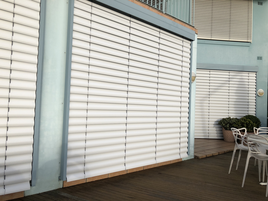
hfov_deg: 63.4
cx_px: 134
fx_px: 217
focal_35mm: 28
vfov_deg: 49.7
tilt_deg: +1.5
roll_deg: -1.9
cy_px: 100
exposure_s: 1/533
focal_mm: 3.99
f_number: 1.8
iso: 20
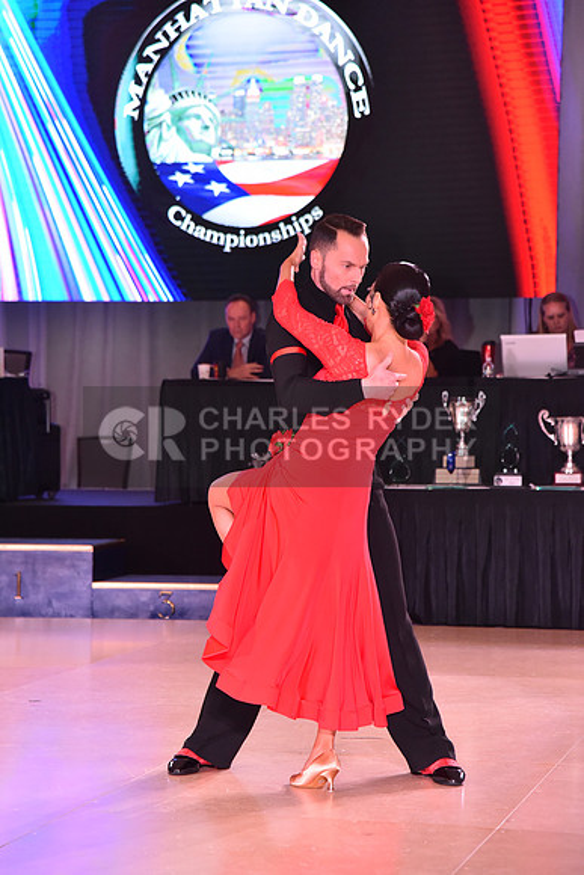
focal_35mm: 105
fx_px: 2553
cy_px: 438
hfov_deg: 13.0
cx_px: 292
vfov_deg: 19.5
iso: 2500
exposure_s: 1/250
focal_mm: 105
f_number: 5.6
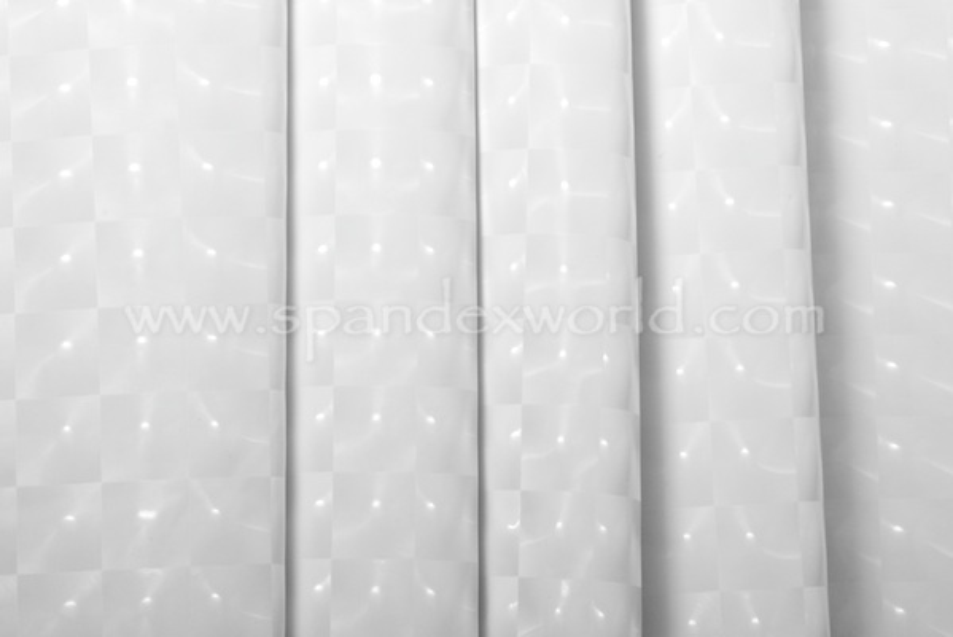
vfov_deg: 11.2
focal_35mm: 123
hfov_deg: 16.6
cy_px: 318
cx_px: 476
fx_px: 3258
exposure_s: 1/200
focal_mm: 82
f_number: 29
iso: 250
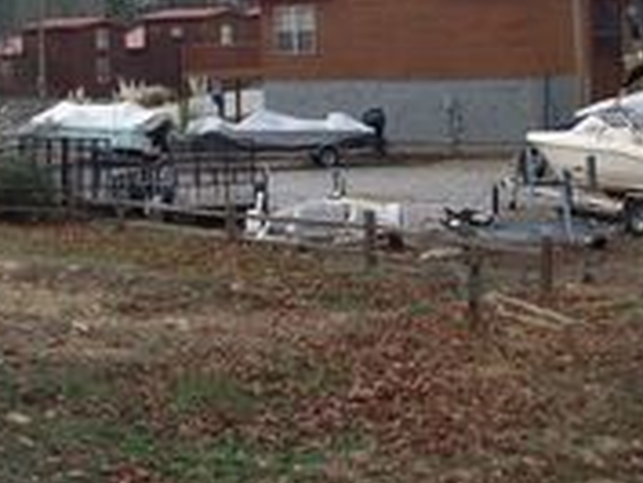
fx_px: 1431
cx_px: 265
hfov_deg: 25.3
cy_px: 25
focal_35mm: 77
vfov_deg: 18.8
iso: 80
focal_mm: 6.2
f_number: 5.6
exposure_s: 1/190
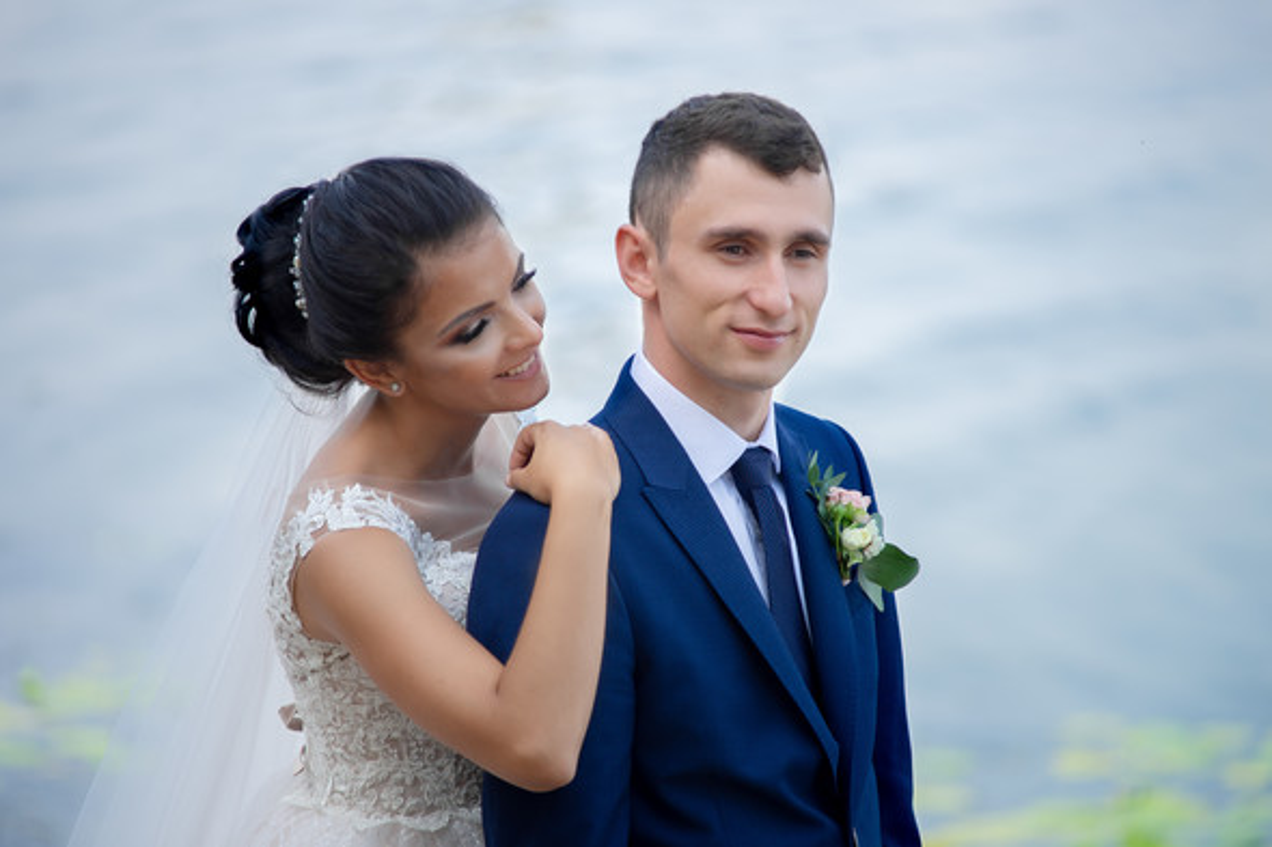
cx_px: 636
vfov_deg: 6.9
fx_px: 7064
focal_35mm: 200
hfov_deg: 10.3
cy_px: 424
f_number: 4.5
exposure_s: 1/200
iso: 100
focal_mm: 200
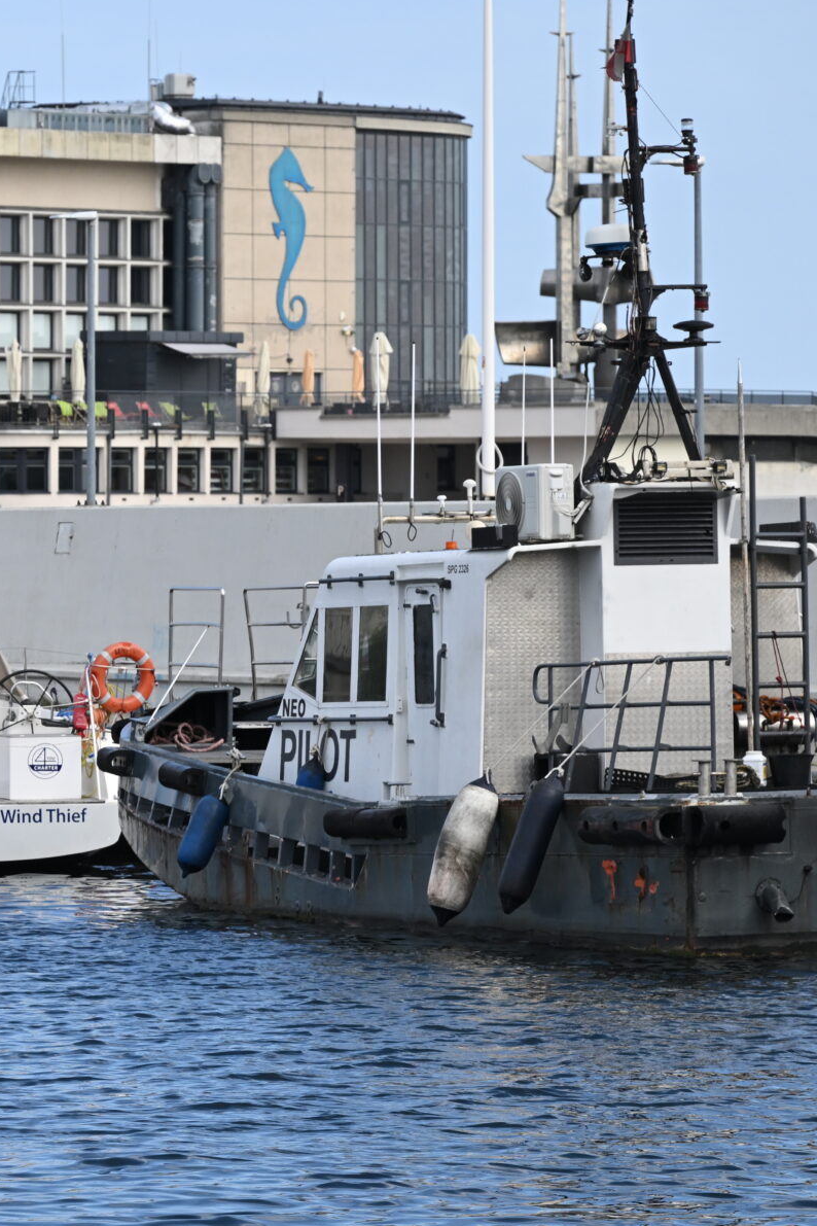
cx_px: -270
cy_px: 839
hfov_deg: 5.3
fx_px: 8782
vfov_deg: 8.0
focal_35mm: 258
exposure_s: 1/1000
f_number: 7.1
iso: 400
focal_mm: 120
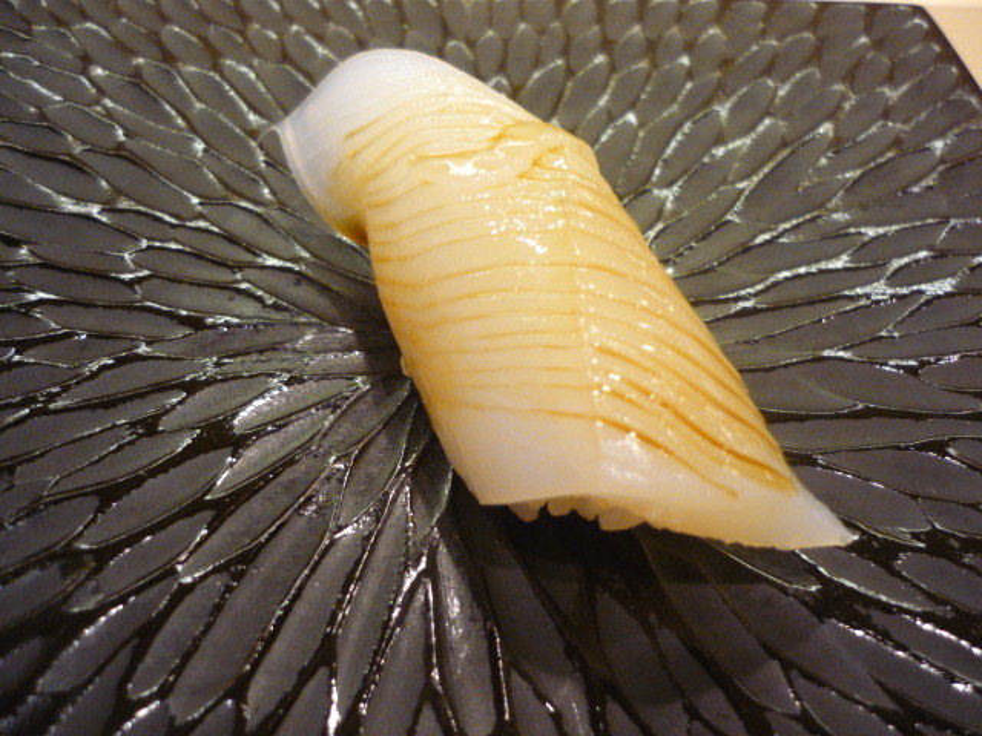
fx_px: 936
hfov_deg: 55.4
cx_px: 491
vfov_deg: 42.9
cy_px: 368
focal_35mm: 33
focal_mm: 5.5
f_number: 2.8
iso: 400
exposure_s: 1/20
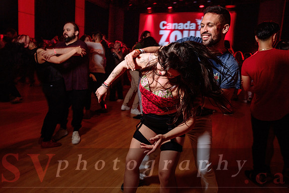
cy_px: 85
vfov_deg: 48.1
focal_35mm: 27
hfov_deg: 67.6
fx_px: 216
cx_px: 144
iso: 1000
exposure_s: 1/40
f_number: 3.5
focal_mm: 24
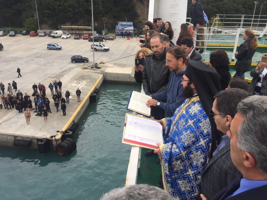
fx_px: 224
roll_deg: -0.4
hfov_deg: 61.7
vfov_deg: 48.2
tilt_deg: -21.9
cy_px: 100
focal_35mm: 29
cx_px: 134
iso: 32
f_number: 2.2
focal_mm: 4.15
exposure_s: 1/444
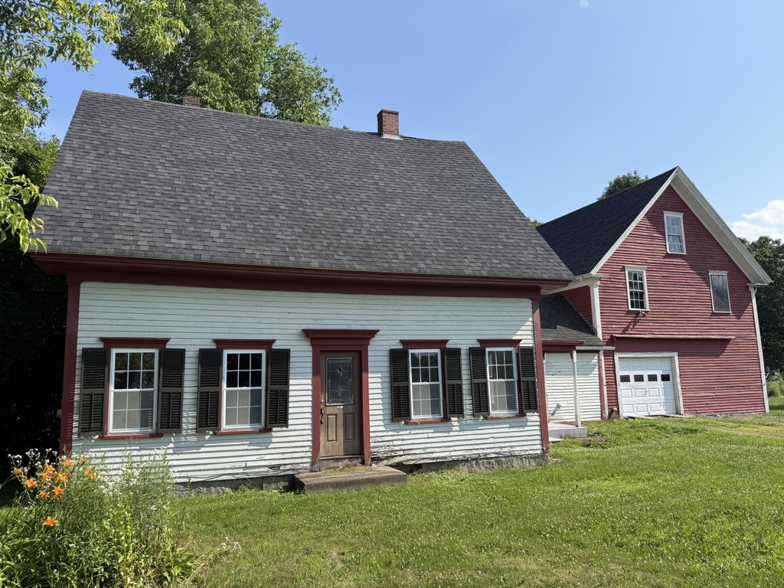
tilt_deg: +11.2
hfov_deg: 71.6
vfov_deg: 56.8
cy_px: 294
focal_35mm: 24
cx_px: 392
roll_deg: +0.8
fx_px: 544
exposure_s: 1/3425
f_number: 1.78
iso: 80
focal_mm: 6.76
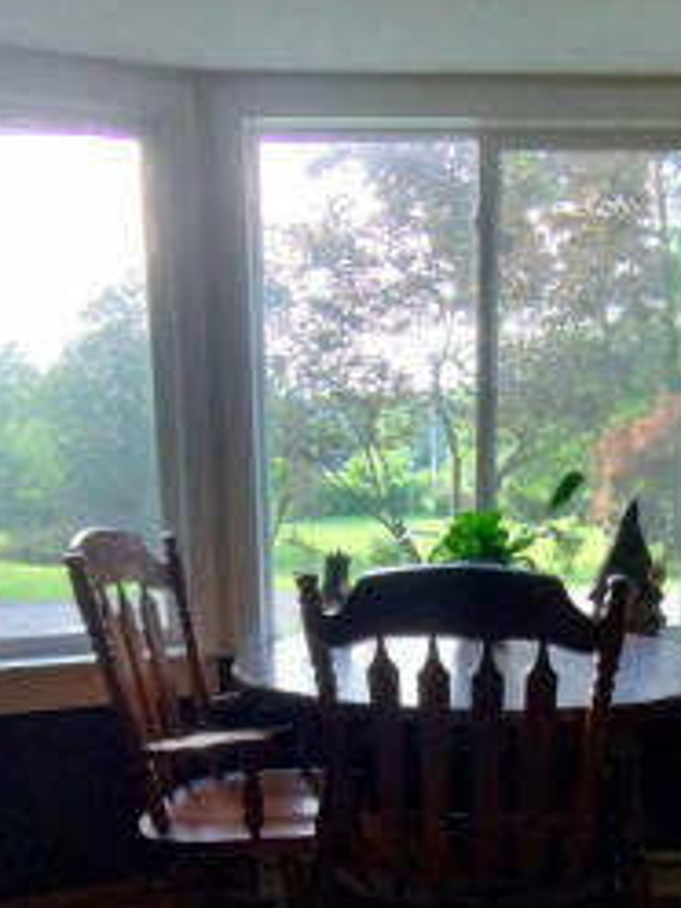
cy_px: 712
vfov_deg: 42.1
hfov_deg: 33.2
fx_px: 1128
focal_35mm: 43
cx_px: 476
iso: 366
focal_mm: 1.66
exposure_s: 1/30
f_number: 2.2
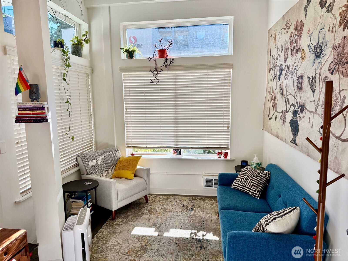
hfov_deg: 71.6
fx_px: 241
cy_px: 130
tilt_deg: -6.8
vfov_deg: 56.8
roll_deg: +0.8
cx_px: 174
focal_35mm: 24
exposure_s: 1/612
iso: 100
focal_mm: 6.76
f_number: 1.78
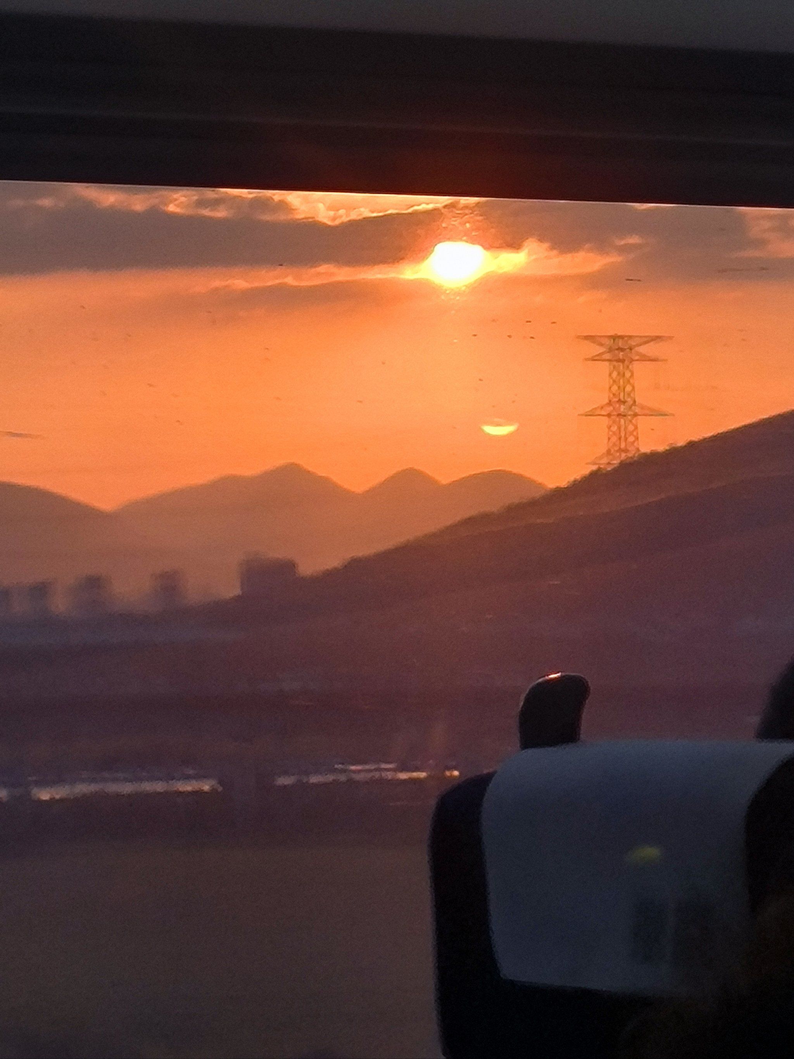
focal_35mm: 25
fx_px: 765
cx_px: 397
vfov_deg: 69.4
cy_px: 530
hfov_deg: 54.9
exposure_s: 1/185
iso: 56
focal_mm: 4.71
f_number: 1.79
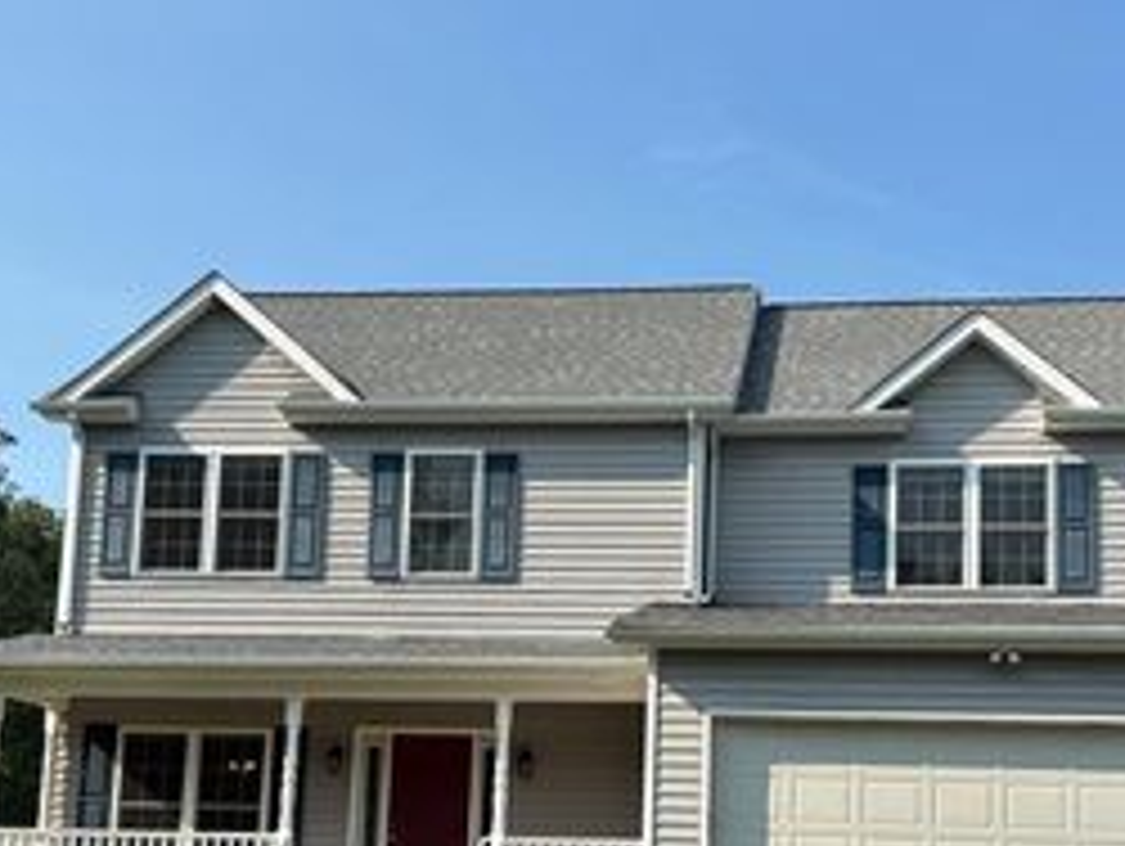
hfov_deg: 36.8
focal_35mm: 52
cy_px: 659
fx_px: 1692
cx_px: 598
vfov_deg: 27.6
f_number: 1.6
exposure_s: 1/2933
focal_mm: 5.96
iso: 50
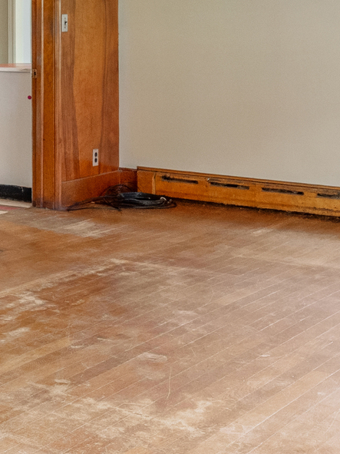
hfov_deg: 15.0
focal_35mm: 80
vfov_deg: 23.4
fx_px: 1048
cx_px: -345
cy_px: -2
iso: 400
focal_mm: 16
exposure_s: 1/4
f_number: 8
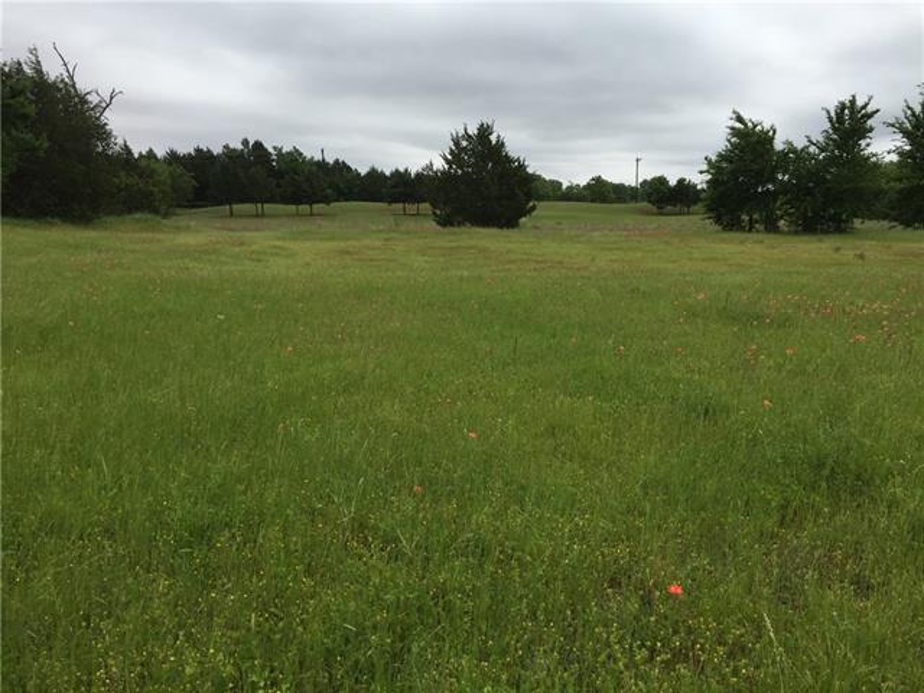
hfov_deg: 61.7
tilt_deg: -8.0
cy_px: 346
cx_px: 462
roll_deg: -3.5
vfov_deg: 48.2
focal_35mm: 29
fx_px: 774
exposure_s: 1/2825
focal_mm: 4.15
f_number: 2.2
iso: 32
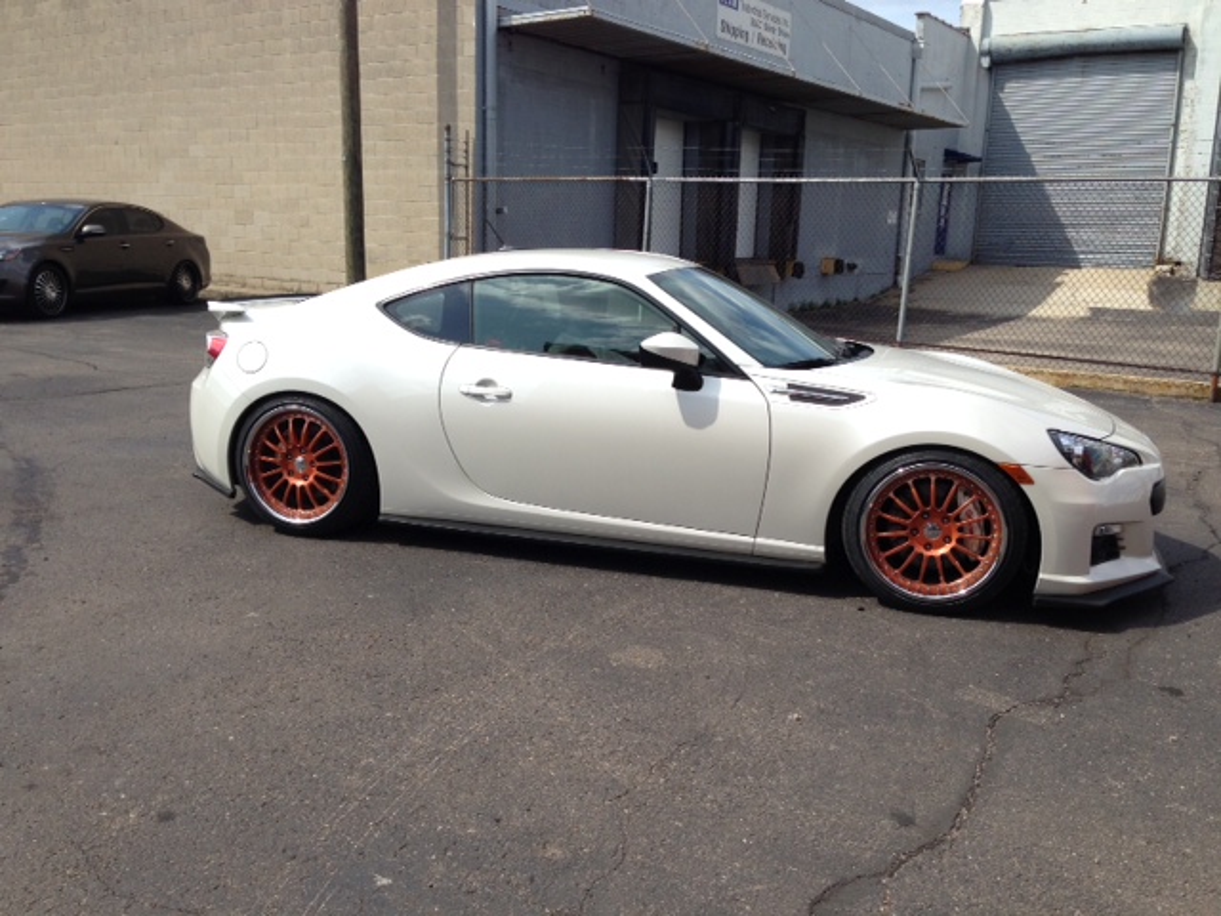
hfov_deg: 55.4
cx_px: 610
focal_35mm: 33
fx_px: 1164
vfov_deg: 42.9
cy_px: 458
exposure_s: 1/1290
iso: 50
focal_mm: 4.12
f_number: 2.4
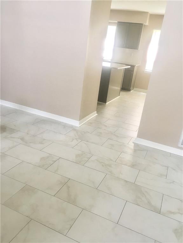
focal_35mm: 29
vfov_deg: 61.7
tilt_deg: -22.6
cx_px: 92
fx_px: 204
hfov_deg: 48.2
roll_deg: -7.4
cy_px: 122
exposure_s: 1/30
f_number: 2.2
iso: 25
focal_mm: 4.15
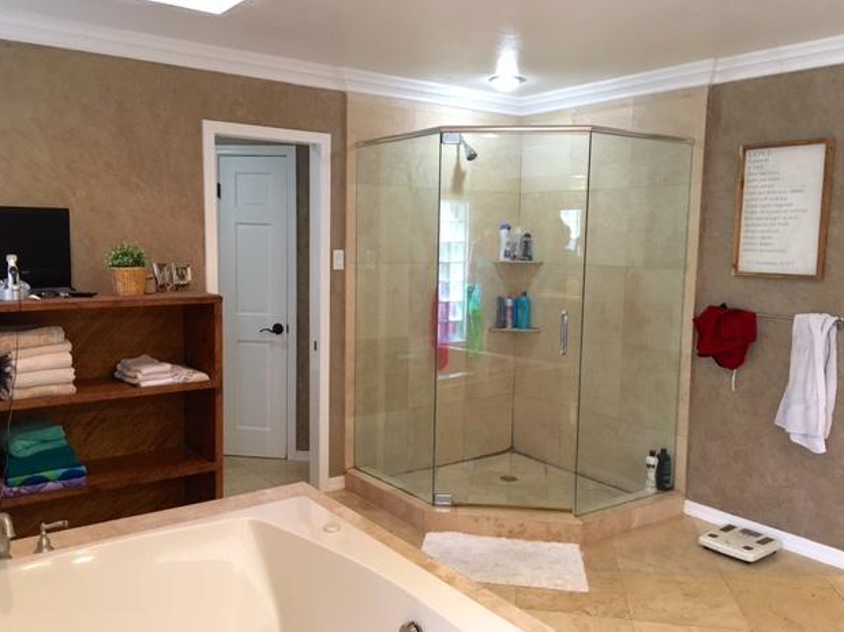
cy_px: 324
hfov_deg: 60.0
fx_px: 731
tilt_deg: -5.5
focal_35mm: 30
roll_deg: -1.6
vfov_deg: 46.8
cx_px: 417
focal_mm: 4.15
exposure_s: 1/15
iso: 50
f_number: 2.2
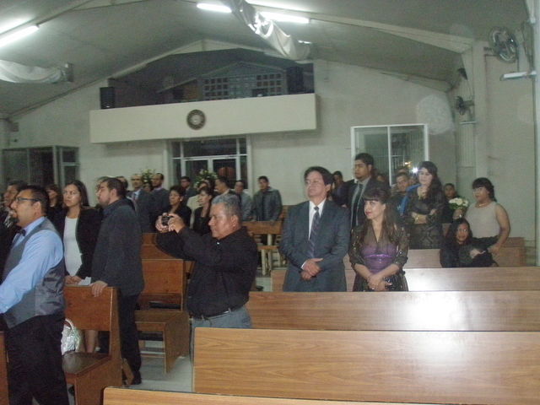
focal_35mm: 38
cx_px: 270
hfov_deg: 49.0
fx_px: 593
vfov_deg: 37.7
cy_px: 202
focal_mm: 6.7
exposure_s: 1/30
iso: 800
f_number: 3.5
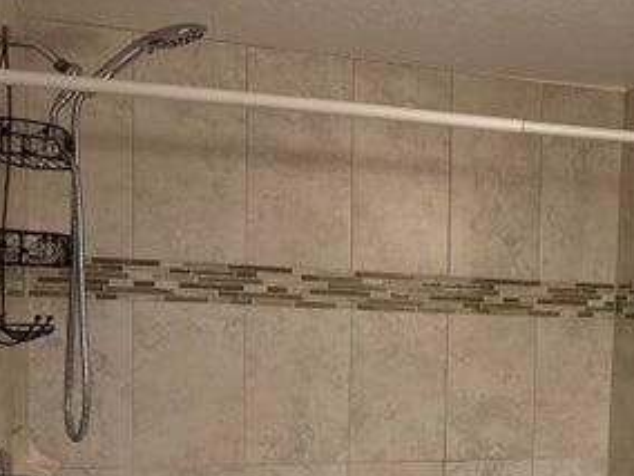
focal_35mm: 54
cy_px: 387
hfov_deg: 33.2
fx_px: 989
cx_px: 598
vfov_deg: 26.5
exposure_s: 1/146
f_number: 1.78
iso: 200
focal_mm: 6.76
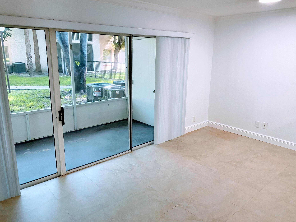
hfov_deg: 67.3
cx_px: 148
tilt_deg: -13.4
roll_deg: -0.5
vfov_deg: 53.1
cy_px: 111
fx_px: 222
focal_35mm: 26
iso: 80
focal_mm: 4.25
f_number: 1.8
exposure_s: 1/60
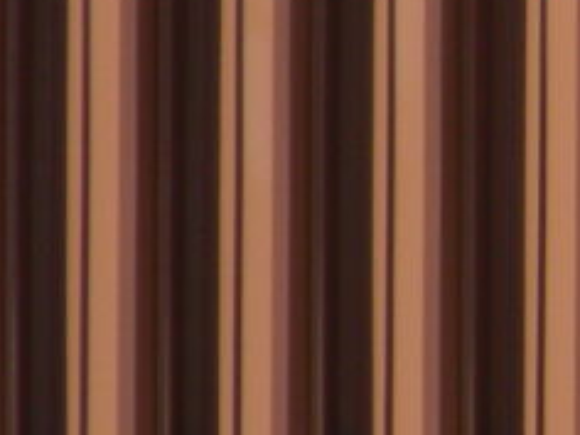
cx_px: 1116
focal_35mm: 980
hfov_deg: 2.0
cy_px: -292
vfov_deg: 1.5
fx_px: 16420
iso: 80
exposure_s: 1/315
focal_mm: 41
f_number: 5.4
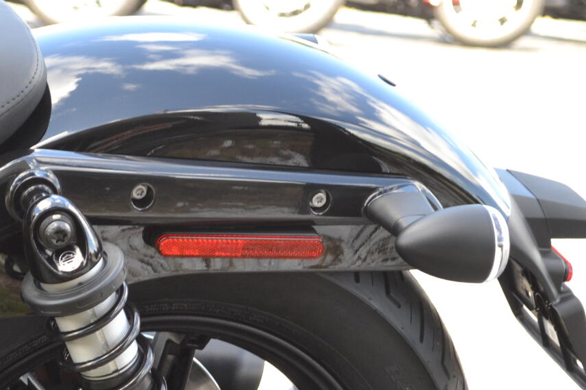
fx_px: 2620
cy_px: 398
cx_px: -27
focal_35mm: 161
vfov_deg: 8.5
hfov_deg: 12.6
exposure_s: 1/125
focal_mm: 46
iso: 360
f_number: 5.6
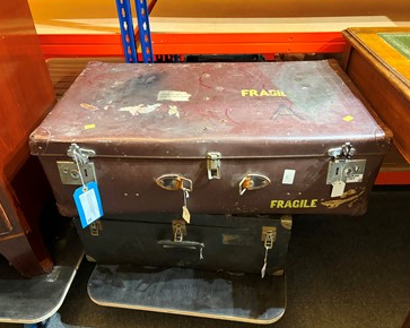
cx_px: 215
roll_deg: +0.8
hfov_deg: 62.2
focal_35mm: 28
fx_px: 340
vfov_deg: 51.5
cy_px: 161
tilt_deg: -35.4
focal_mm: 5.96
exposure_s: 1/33
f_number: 1.6
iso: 400
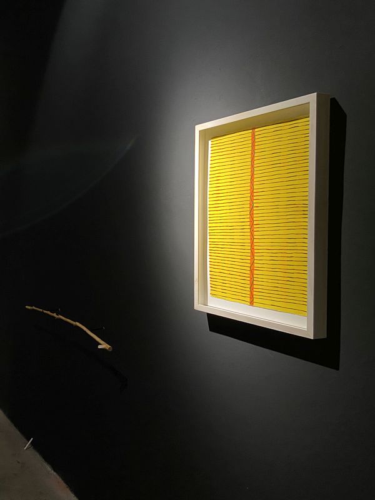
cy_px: 250
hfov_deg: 53.1
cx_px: 188
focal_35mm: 26
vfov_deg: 67.3
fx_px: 376
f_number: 1.8
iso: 500
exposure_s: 1/50
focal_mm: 4.25
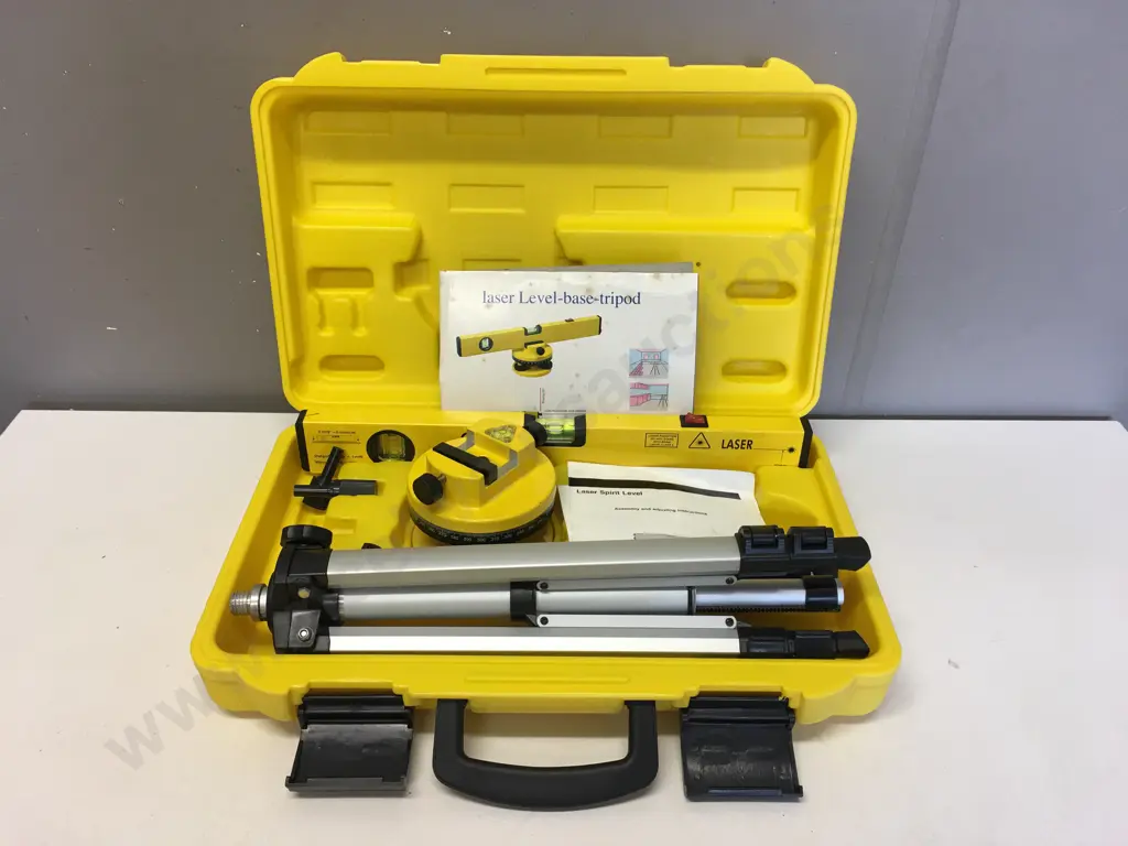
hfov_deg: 61.7
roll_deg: -2.1
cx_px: 564
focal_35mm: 29
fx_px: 945
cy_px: 423
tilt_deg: -32.6
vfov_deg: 48.2
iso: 32
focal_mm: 4.15
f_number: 2.2
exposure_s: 1/33
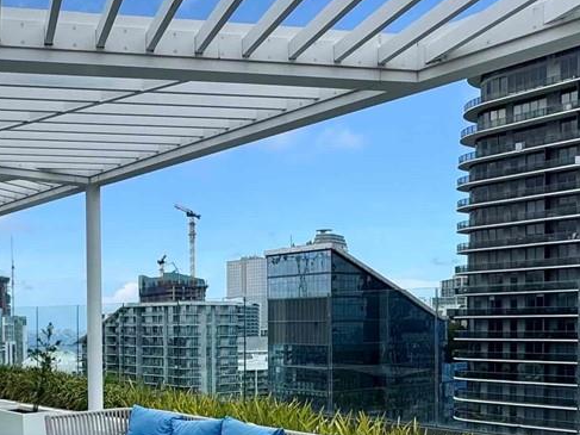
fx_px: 771
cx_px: 144
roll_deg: +0.7
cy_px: 354
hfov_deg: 40.1
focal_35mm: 46
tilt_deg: -1.7
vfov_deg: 30.7
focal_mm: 2.22
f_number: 2.2
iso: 50
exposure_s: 1/1160
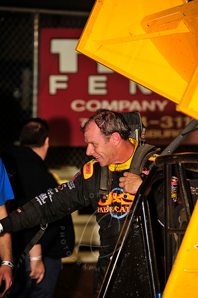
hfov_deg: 6.9
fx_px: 1652
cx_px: 99
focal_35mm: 200
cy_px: 149
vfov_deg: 10.3
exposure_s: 1/250
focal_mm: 200
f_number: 5.6
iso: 500
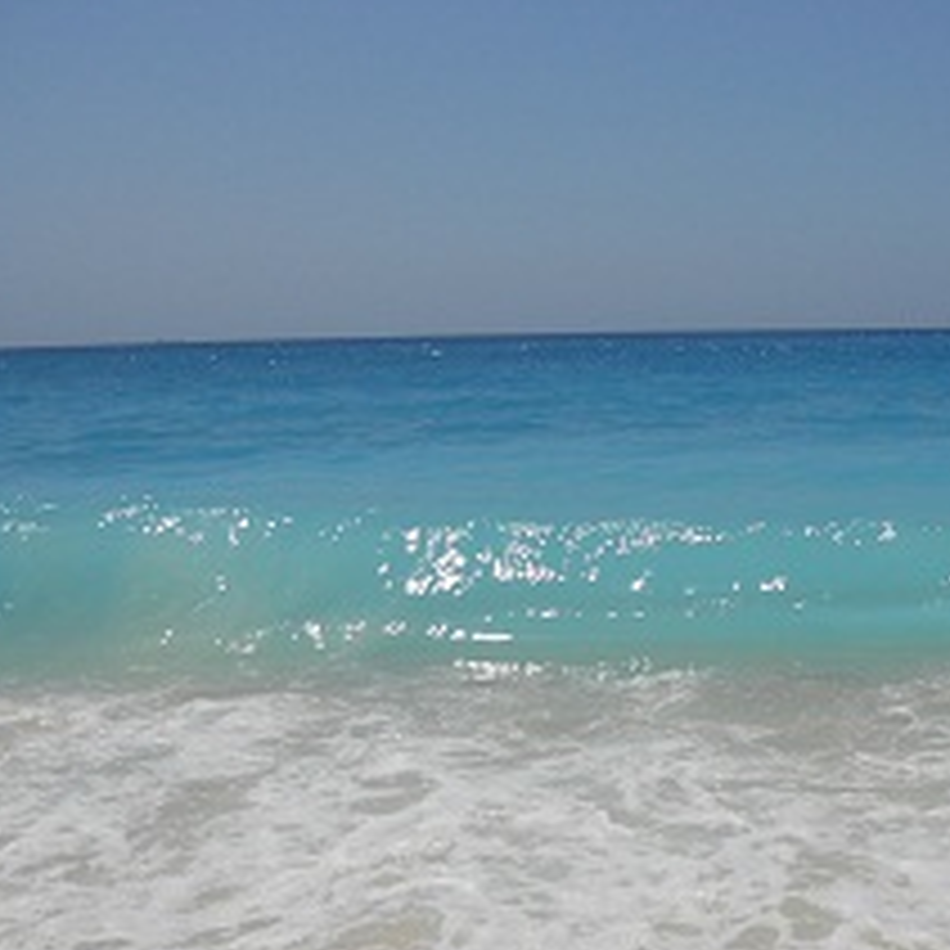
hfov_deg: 34.3
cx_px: 754
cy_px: 588
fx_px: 1490
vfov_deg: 35.2
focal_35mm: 48
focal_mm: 4.9
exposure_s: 1/500
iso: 80
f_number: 8
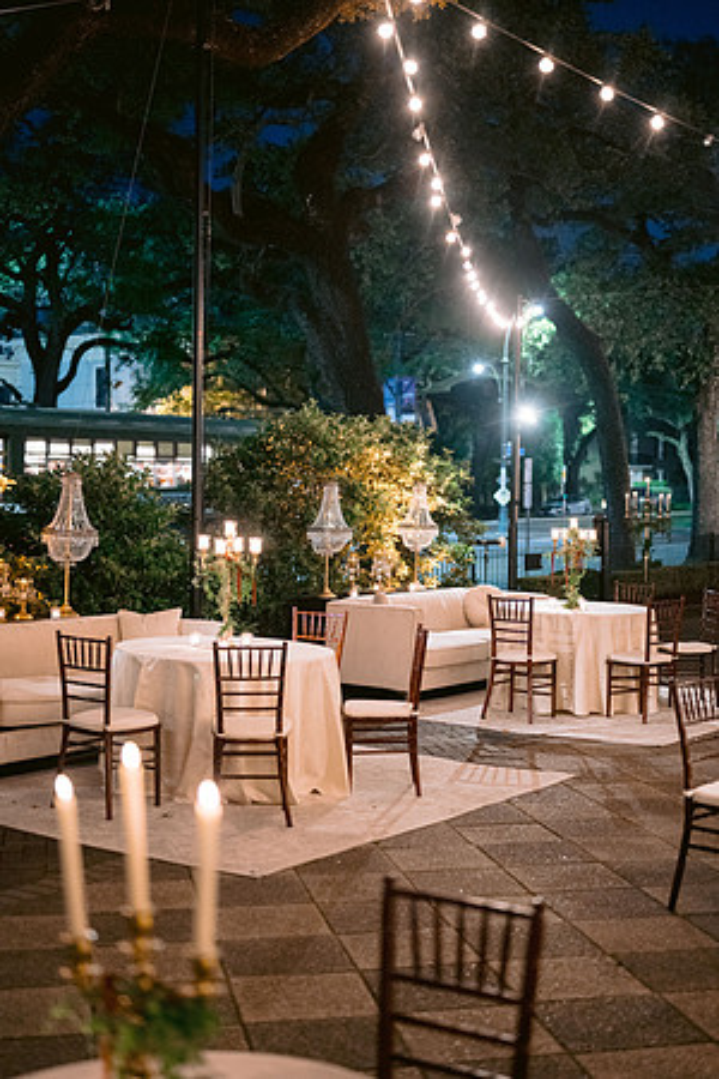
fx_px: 1498
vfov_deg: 39.6
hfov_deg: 27.0
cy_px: 540
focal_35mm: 50
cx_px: 360
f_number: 1.8
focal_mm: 50
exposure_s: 1/40
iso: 1600
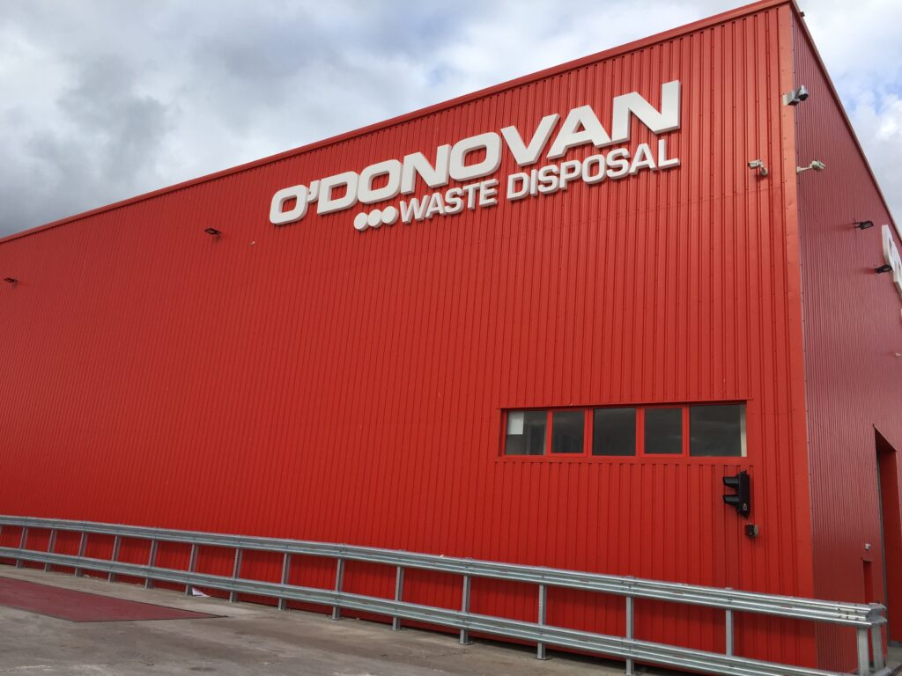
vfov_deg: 48.2
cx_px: 451
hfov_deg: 61.7
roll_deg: -4.9
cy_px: 338
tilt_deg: +14.3
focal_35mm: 29
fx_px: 756
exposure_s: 1/989
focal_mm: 4.15
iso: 32
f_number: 2.2
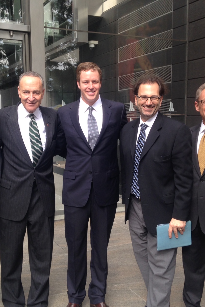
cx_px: 86
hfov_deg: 29.2
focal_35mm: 46
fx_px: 393
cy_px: 154
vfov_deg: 42.7
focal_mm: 4.12
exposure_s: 1/175
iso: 50
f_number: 2.4
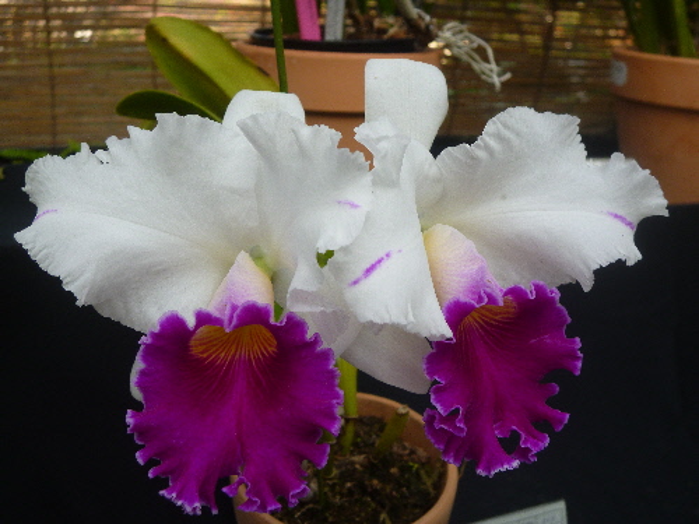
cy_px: 262
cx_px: 350
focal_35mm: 38
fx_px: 767
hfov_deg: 49.0
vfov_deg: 37.7
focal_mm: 6.8
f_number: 3
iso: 125
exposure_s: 1/60
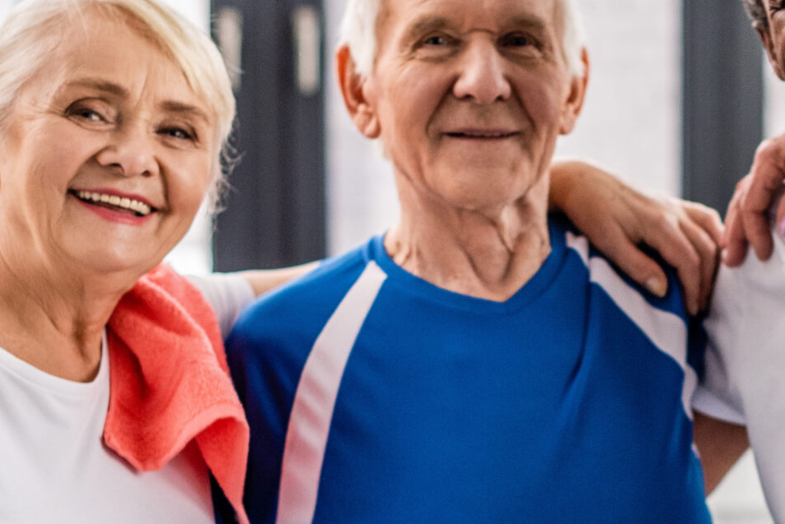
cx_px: 632
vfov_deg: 10.2
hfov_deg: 15.2
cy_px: 419
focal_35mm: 134
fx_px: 2924
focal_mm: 50
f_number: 2.5
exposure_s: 1/160
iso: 800
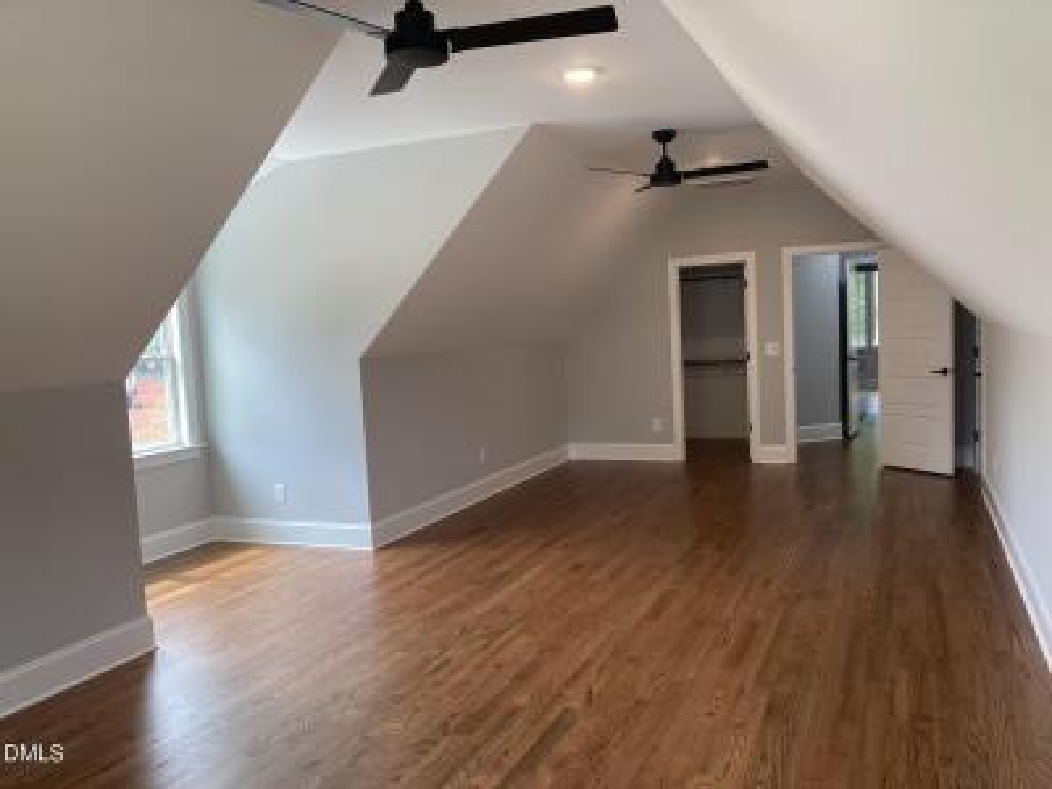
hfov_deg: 63.4
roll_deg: +2.9
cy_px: 394
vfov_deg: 49.7
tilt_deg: -4.9
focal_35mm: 28
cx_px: 526
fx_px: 851
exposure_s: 1/120
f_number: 1.8
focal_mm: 3.99
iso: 64
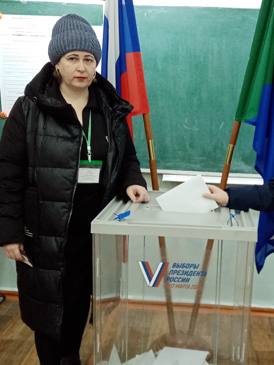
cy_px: 215
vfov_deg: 43.7
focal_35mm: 43
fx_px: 454
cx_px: 189
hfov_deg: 33.2
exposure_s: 1/33.3
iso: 359
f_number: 1.8
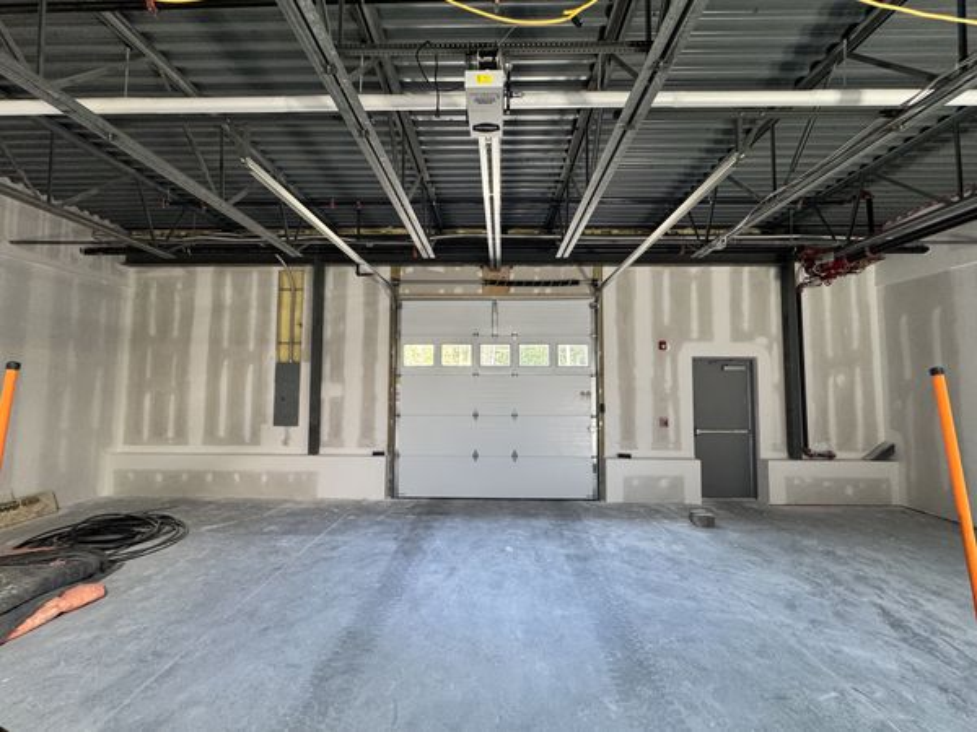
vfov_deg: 85.7
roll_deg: -0.5
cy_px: 366
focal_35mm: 14
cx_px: 488
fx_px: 395
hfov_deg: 102.1
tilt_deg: +2.2
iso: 500
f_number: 2.2
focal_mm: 2.22
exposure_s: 1/60
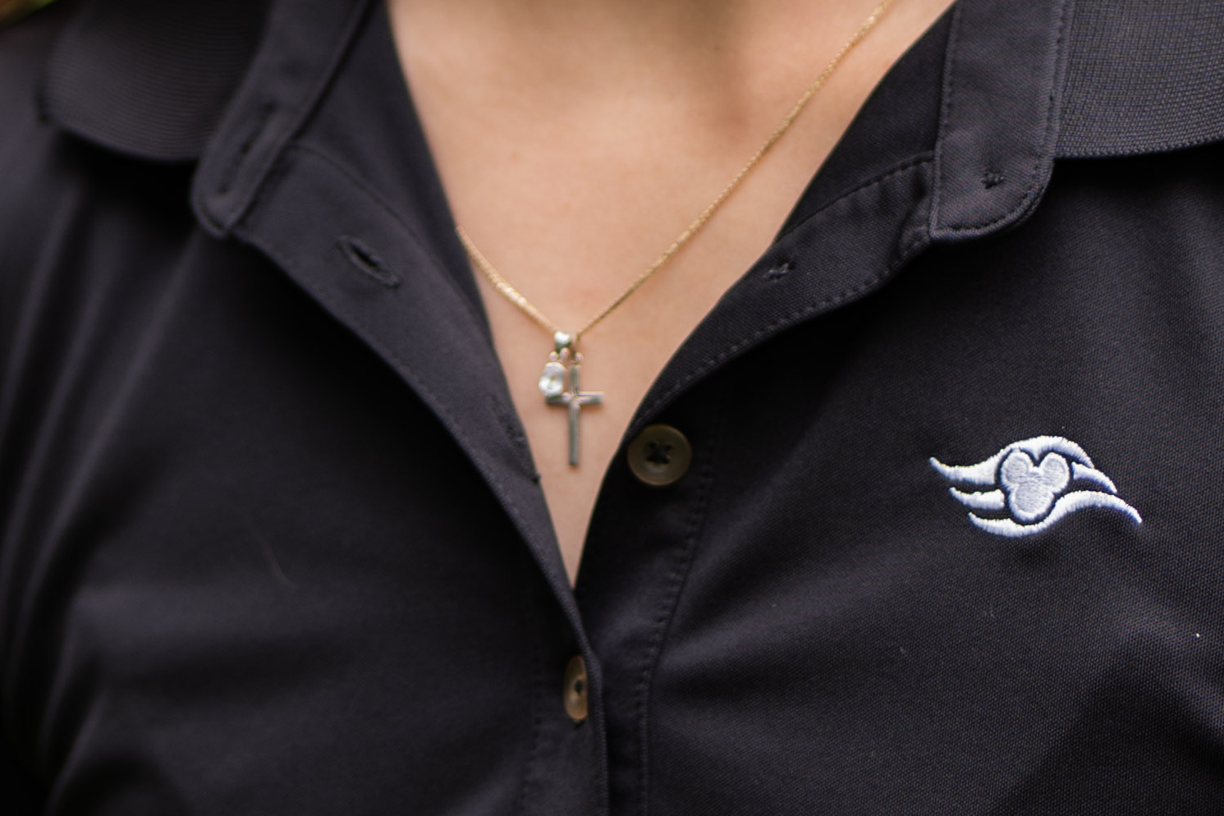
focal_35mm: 342
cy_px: -239
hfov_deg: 6.0
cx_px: 478
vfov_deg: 4.0
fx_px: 11627
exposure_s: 1/250
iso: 100
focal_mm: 85
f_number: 1.8
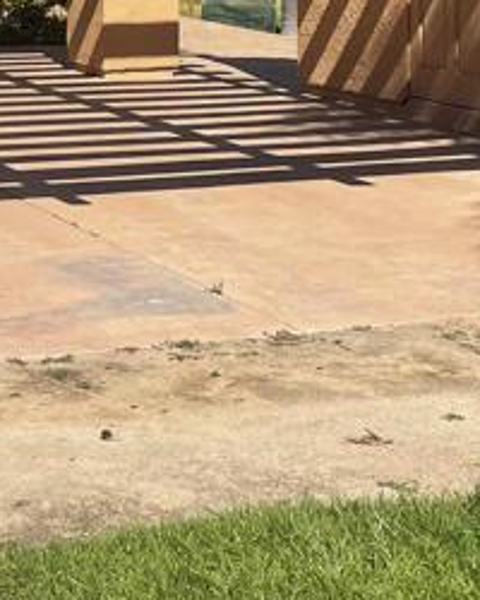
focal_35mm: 104
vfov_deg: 17.6
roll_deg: -0.1
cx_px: -48
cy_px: -120
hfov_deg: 14.5
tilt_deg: -0.2
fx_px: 1847
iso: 32
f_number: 1.6
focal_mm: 4.2
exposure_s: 1/3861
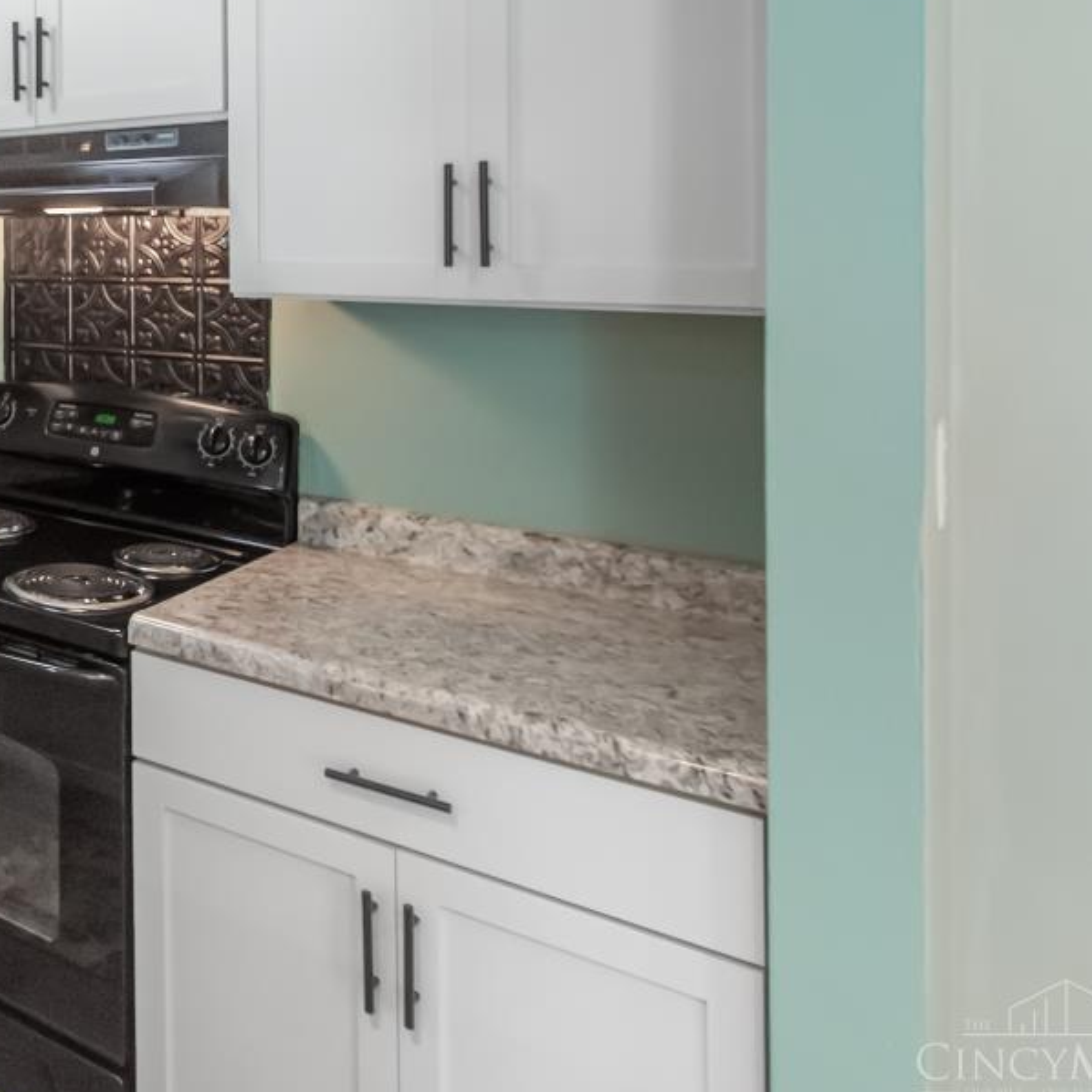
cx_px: -173
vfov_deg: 48.1
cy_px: 212
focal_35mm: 32
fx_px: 1142
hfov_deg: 39.3
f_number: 4
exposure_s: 1/60
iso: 1250
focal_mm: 10
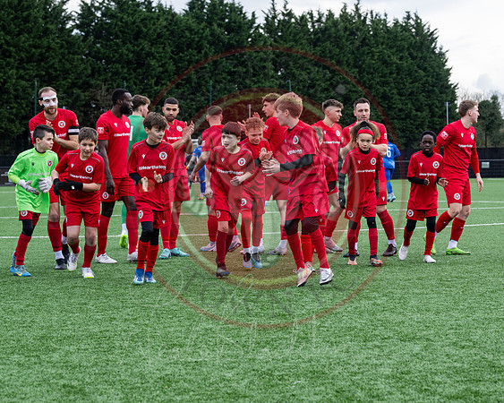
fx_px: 1375
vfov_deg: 16.7
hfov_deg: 20.7
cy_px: 194
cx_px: 332
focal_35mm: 92
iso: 250
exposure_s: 1/250
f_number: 5
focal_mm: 70
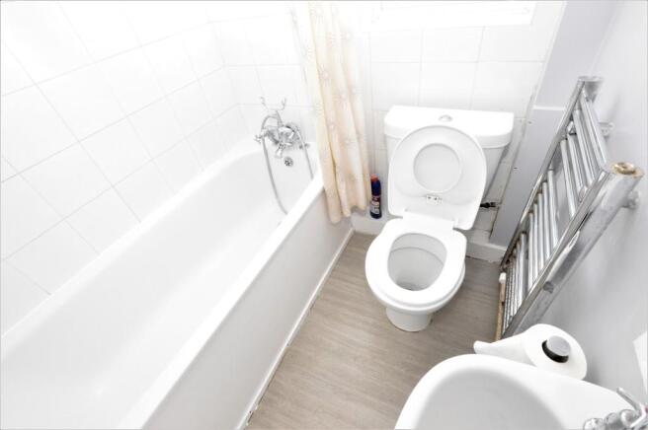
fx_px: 270
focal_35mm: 15
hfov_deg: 100.4
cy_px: 215
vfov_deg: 77.2
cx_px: 324
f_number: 18
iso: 3200
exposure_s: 1/200
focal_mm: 10
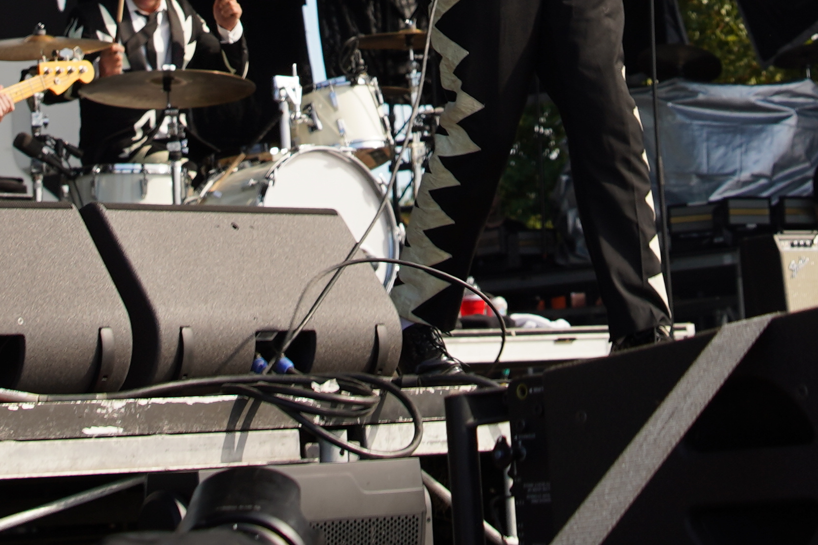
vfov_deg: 9.3
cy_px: -386
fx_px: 3203
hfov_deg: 14.5
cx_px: 553
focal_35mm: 141
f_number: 6.3
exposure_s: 1/250
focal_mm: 39
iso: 100
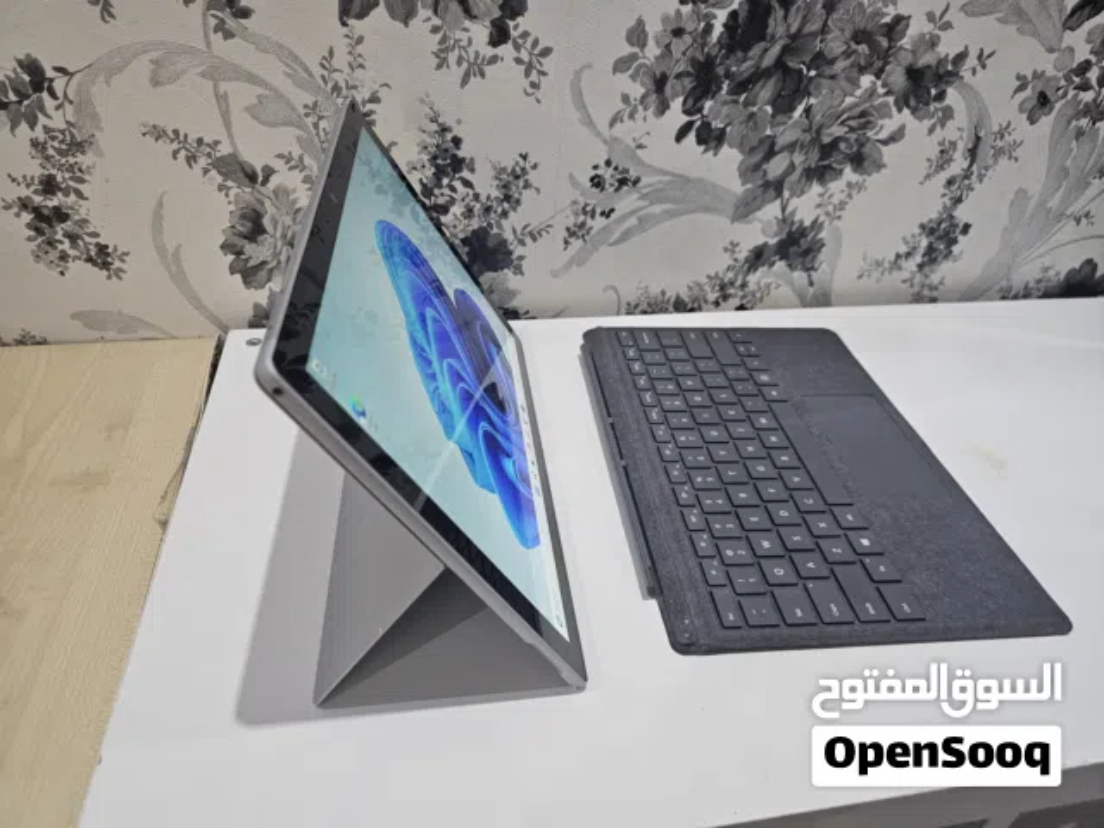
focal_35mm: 23
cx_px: 552
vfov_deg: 58.9
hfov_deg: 73.9
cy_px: 414
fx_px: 734
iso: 400
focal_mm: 6.3
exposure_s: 1/100
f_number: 1.7
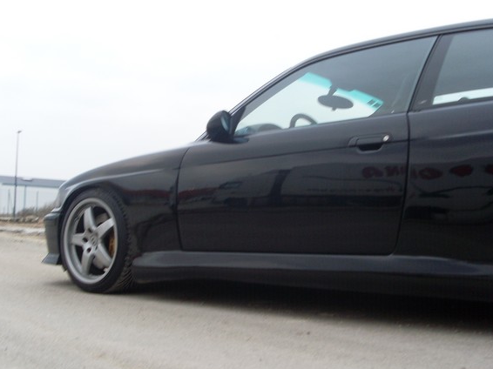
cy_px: 197
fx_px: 612
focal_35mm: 43
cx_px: 248
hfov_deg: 43.9
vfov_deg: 33.6
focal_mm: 6.3
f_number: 3
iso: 80
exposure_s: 1/20
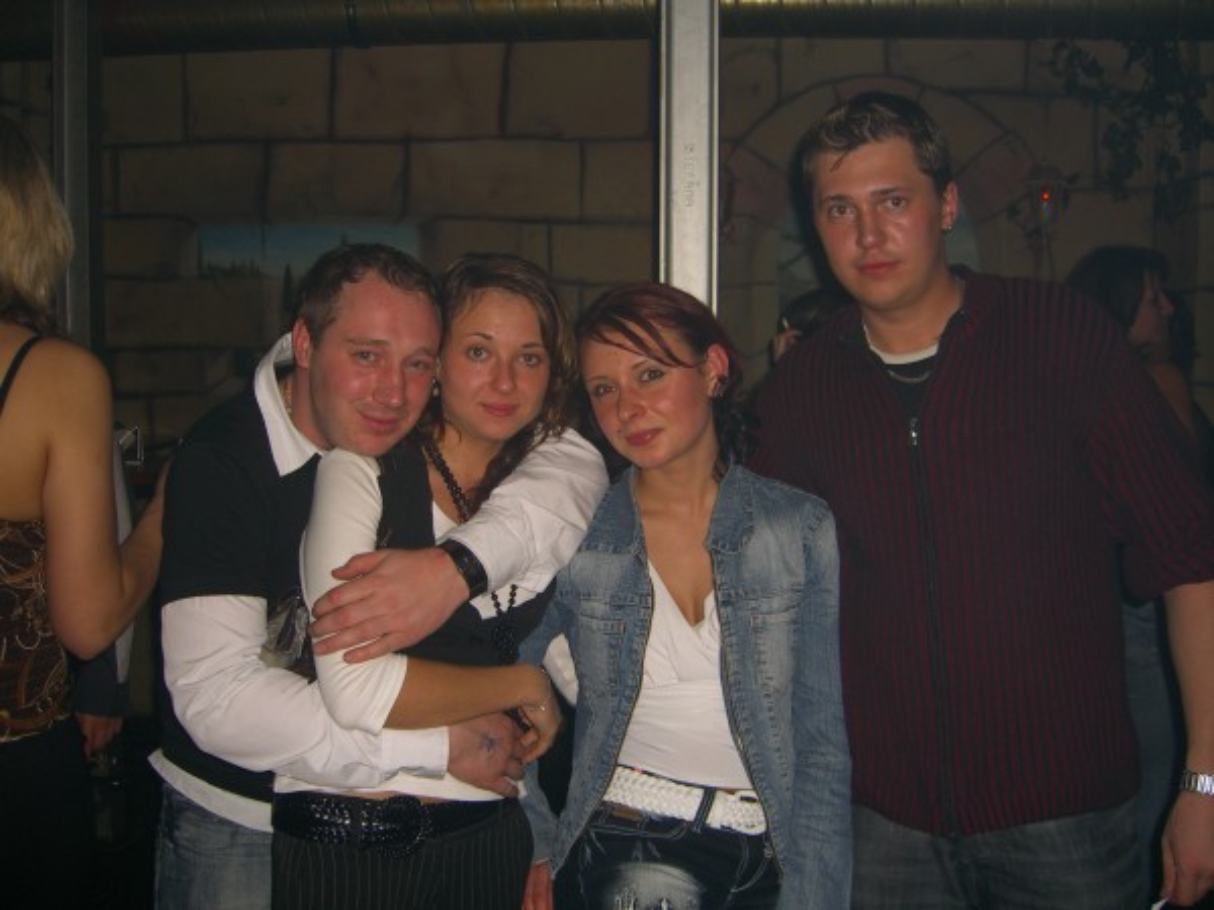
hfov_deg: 49.0
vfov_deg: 37.7
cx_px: 607
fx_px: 1333
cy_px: 455
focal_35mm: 38
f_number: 2.8
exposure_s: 1/60
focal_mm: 7.9
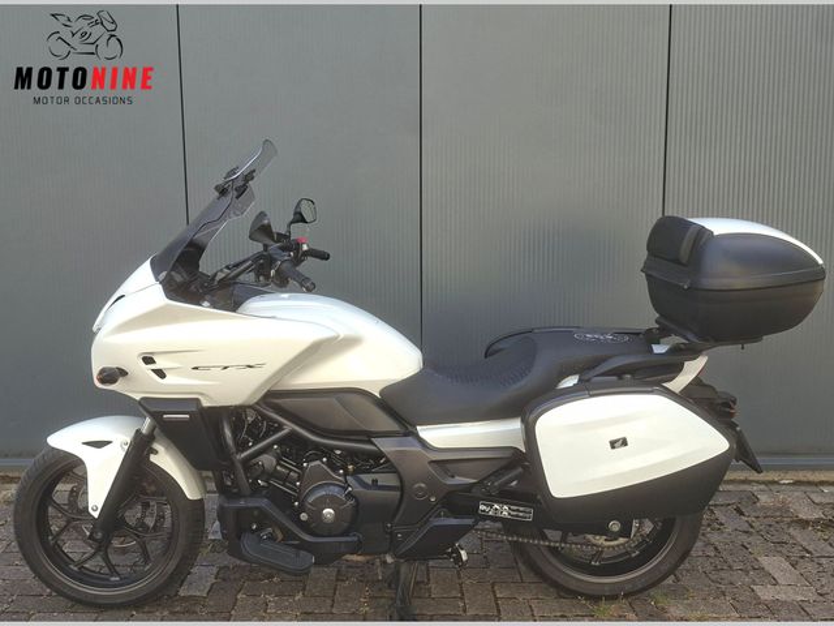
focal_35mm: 23
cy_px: 313
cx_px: 417
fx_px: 554
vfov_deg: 58.9
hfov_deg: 73.9
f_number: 1.8
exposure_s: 1/333
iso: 50
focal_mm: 5.54
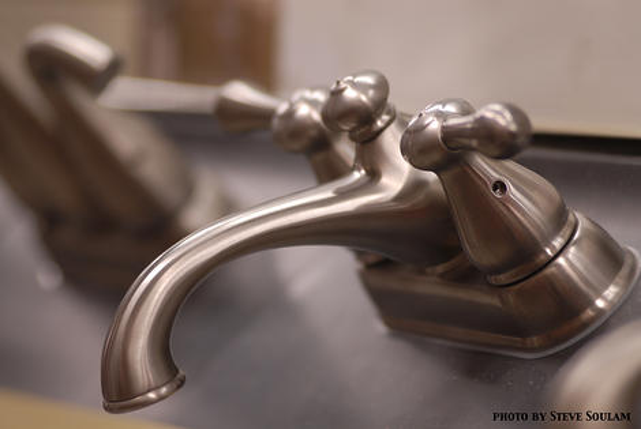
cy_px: 214
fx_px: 3879
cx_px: 320
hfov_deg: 9.4
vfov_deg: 6.3
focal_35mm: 218
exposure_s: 1/30
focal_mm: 145
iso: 200
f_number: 2.8
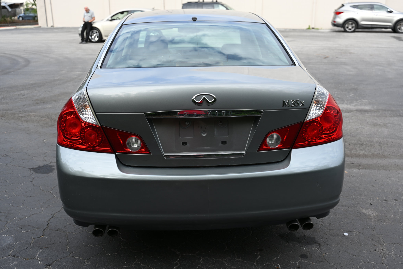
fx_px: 392
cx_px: 202
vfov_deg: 37.9
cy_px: 134
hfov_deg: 54.4
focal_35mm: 35
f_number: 4
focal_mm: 35
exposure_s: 1/320
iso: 100
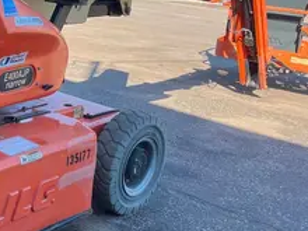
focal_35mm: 65
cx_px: -8
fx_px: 578
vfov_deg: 22.5
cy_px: 88
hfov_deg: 27.8
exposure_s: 1/1086
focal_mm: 5.1
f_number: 1.6
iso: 50
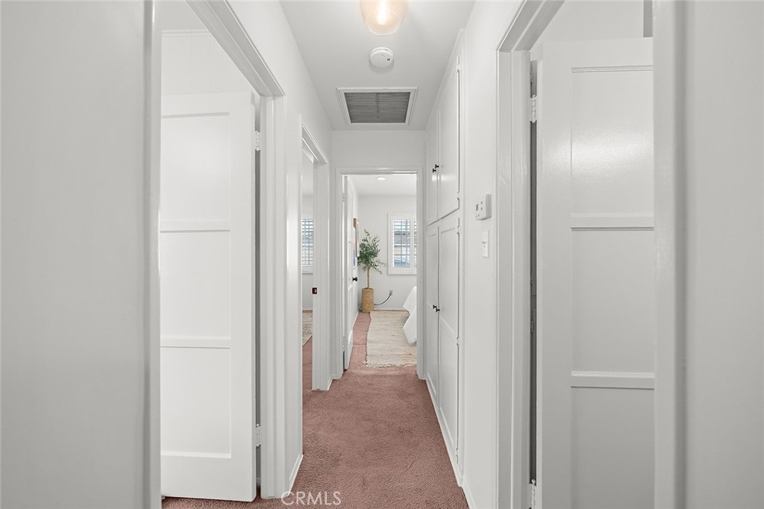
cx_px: 382
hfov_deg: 108.3
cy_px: 254
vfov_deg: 85.4
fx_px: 276
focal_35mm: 13
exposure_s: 1/30
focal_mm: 13
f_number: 4.5
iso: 1250
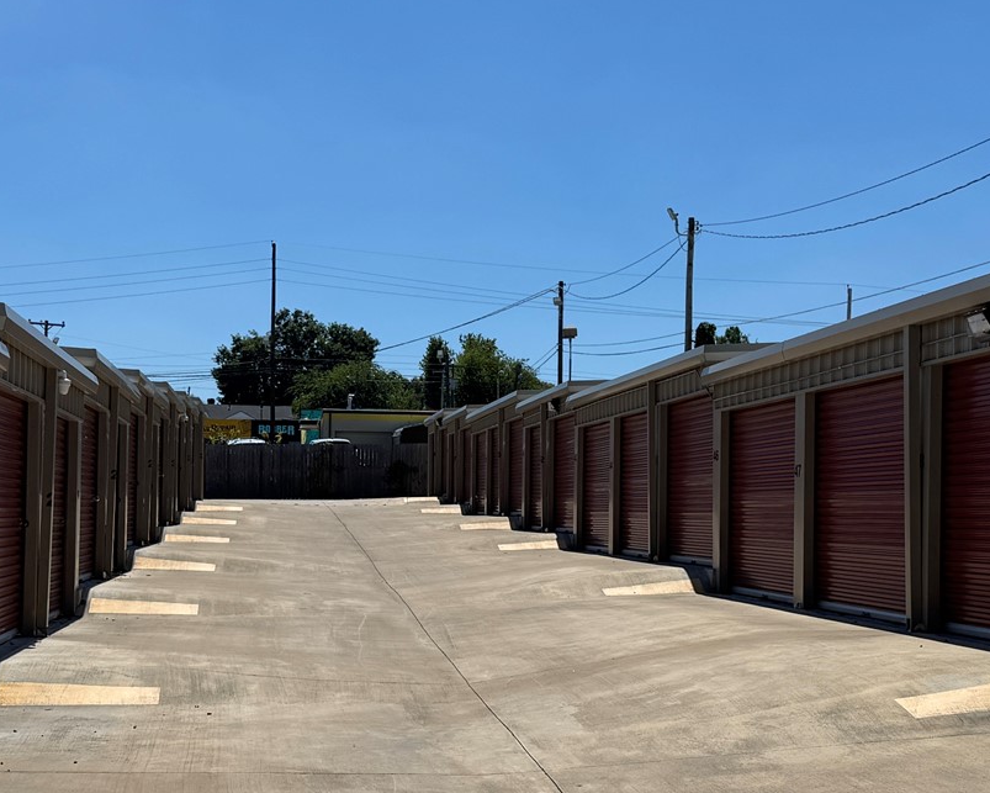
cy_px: 497
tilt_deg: +0.7
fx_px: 1641
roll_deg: -1.4
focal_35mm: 56
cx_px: 462
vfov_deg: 27.1
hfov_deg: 33.6
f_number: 1.78
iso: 80
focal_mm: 6.76
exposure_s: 1/12346
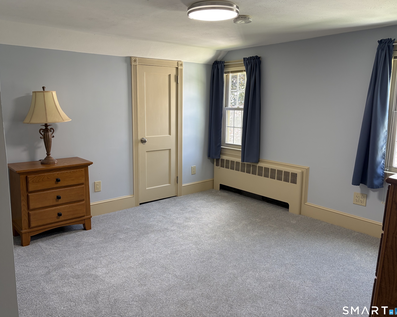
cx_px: 189
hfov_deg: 62.2
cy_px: 154
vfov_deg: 51.5
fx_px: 329
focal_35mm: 28
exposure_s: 1/60
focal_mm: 5.96
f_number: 1.6
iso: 64
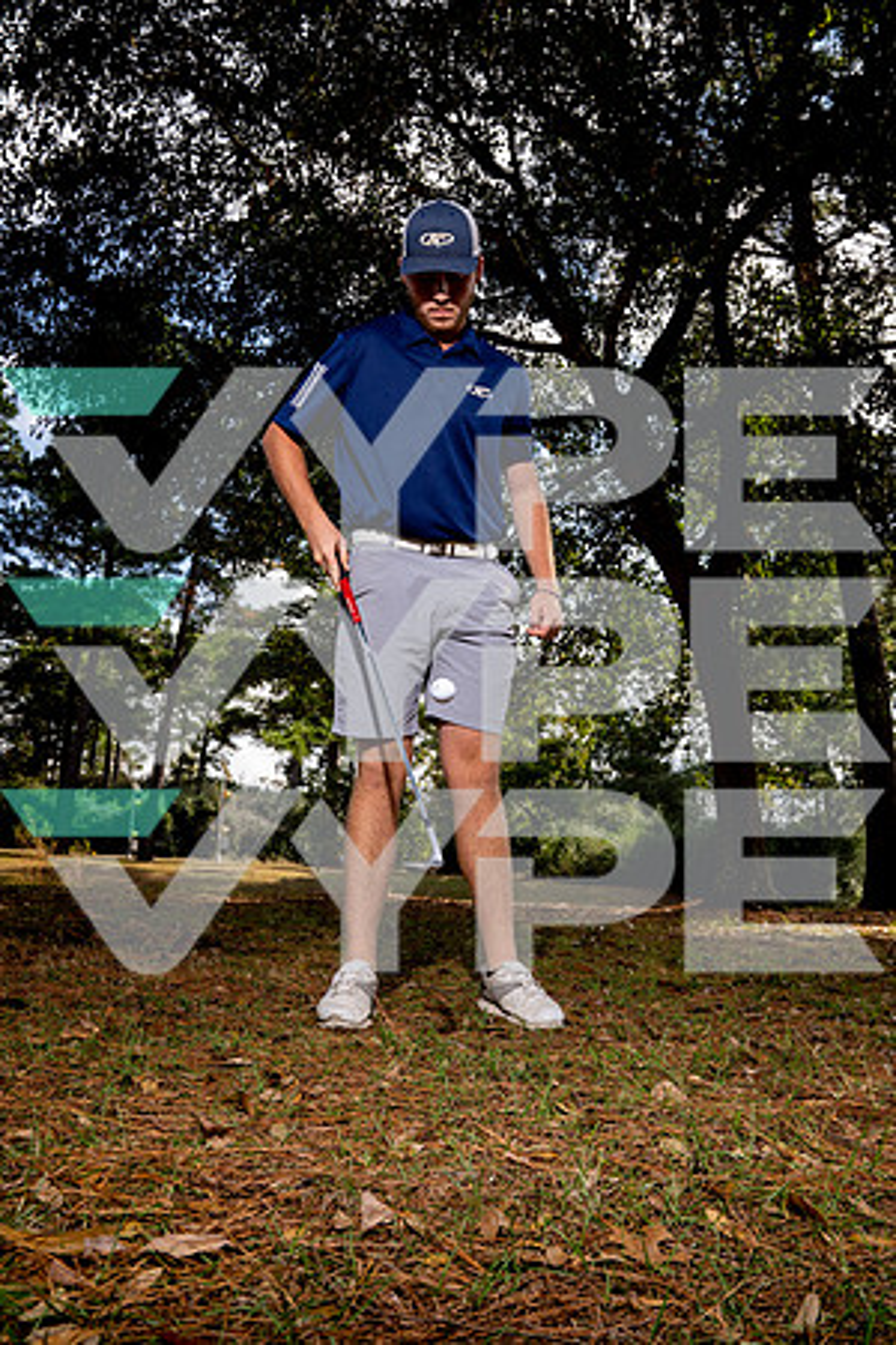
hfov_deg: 43.6
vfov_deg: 61.9
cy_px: 672
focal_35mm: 30
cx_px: 448
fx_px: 1120
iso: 160
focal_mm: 30
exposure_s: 1/250
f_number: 8
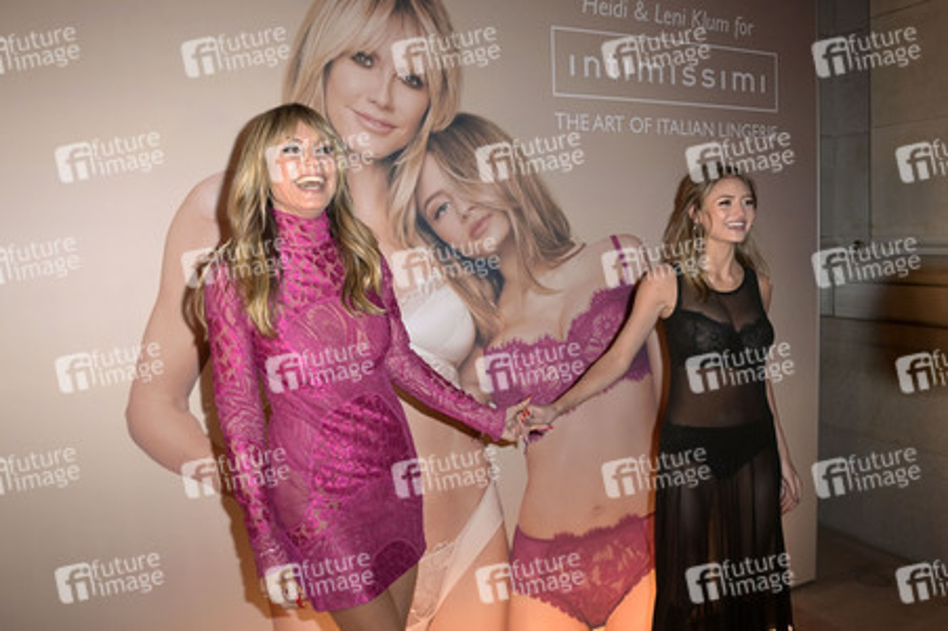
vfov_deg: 53.1
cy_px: 316
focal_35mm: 24
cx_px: 474
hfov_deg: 73.8
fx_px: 632
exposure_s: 1/80
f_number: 5
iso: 2000
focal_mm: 24
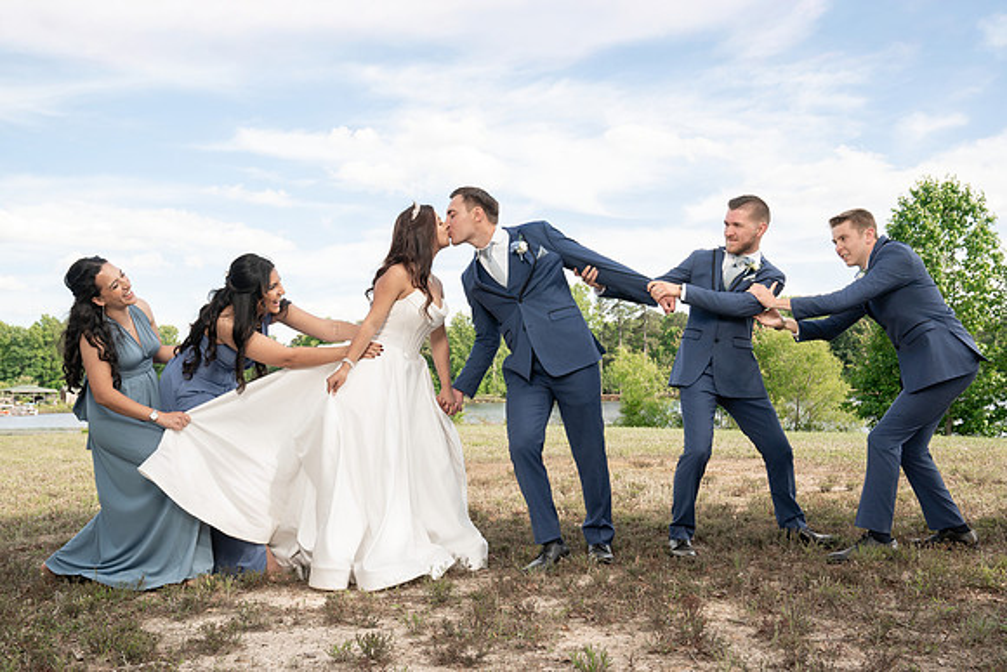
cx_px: 504
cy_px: 336
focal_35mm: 30
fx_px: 839
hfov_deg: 61.9
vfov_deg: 43.6
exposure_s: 1/200
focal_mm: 30
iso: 100
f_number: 5.6
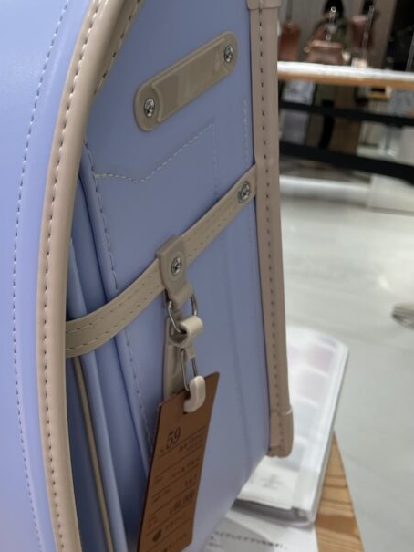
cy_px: 286
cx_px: 67
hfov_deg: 31.8
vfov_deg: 42.9
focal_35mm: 44
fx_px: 701
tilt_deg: -19.2
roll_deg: -3.8
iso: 50
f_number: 1.6
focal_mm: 4.2
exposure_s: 1/100
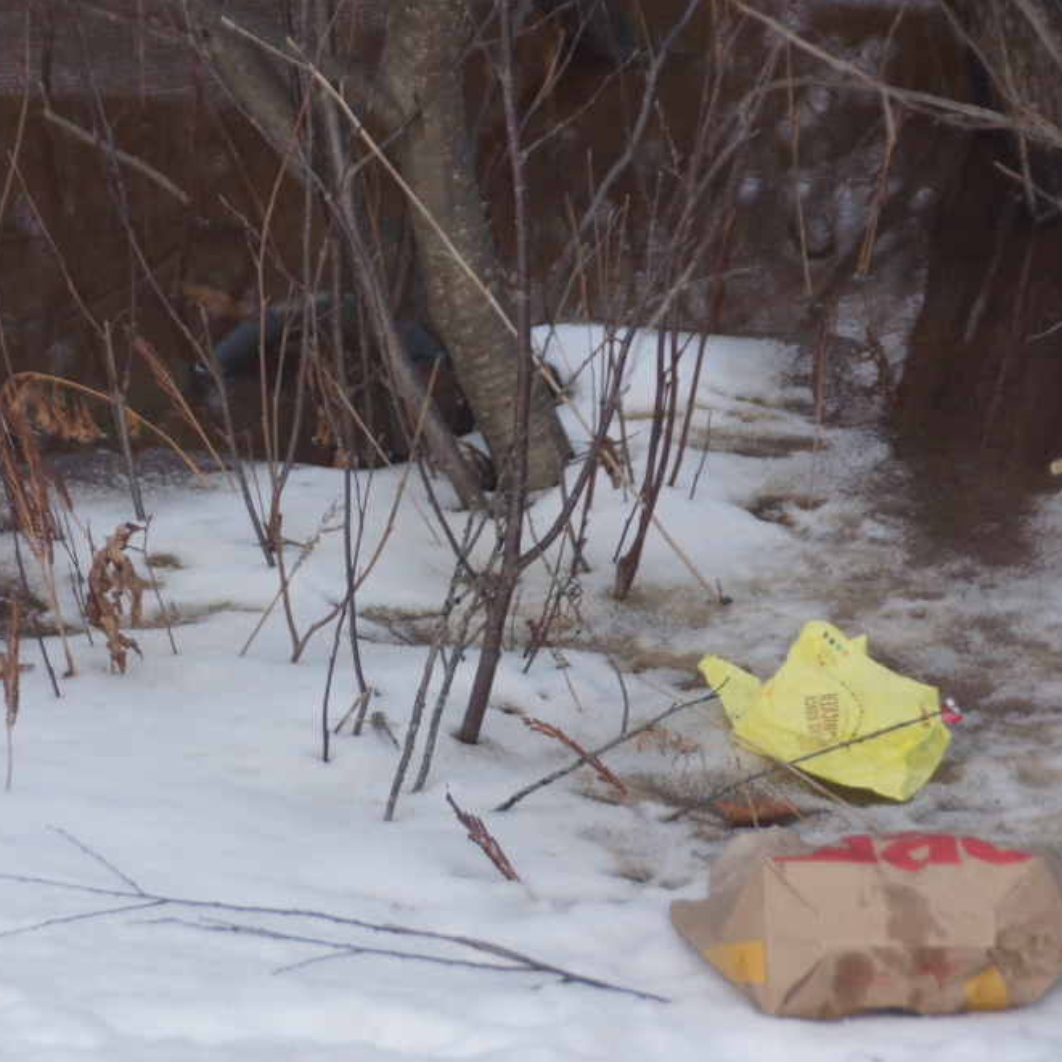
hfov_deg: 8.3
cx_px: 395
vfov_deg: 8.3
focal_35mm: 212
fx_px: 7358
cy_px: 533
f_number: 5.6
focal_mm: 110
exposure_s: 1/200
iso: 1000
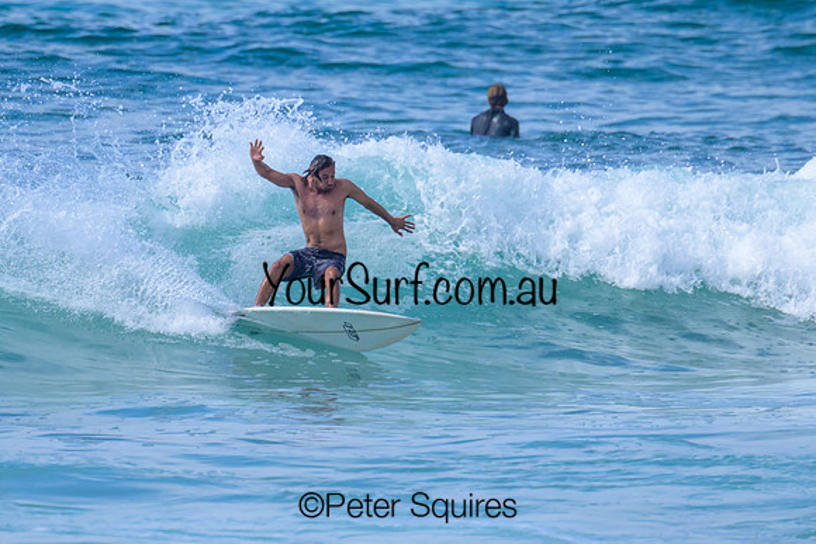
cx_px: 288
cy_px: 211
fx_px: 24807
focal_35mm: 1094
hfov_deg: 1.9
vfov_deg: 1.3
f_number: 11
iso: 800
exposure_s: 1/2000
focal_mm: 800
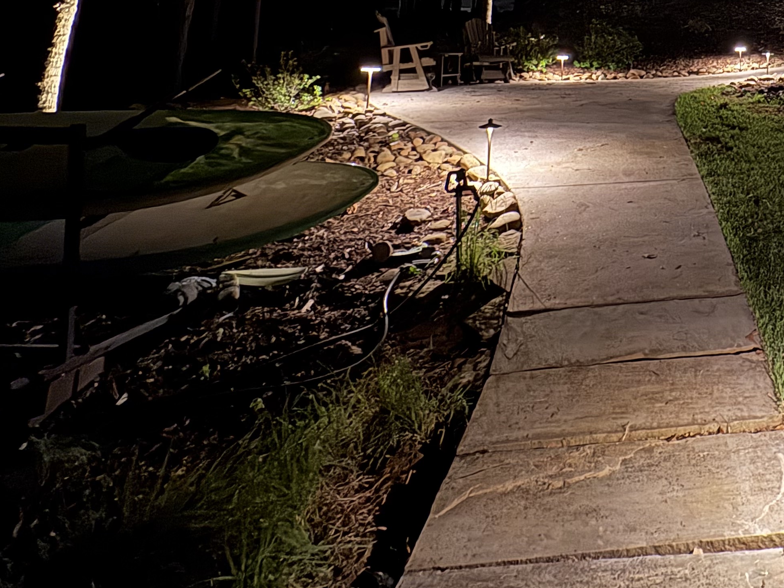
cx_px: 753
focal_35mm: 29
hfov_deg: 51.6
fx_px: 657
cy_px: -8
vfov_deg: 41.5
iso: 1600
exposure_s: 1/7
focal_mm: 2.22
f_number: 2.2
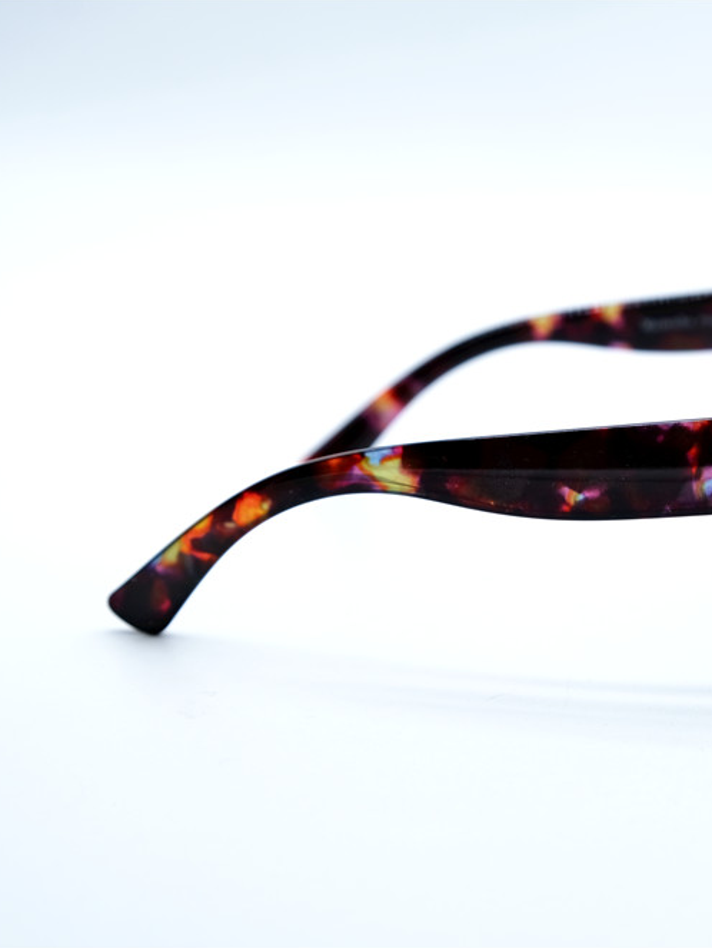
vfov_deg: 27.4
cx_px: 590
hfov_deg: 20.5
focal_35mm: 71
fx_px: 1945
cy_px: 473
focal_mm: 32.9
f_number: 5.6
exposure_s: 1/160
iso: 160
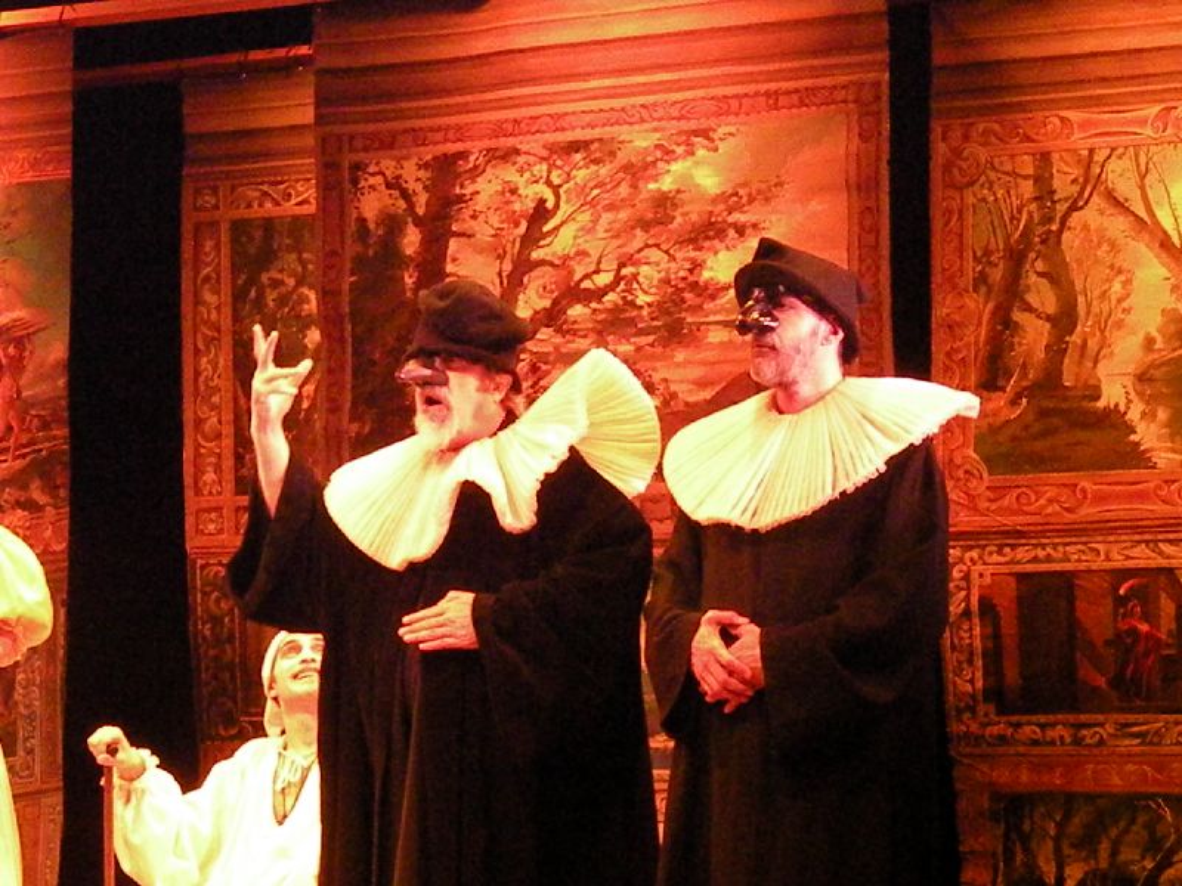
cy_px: 443
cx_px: 591
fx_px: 3756
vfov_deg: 13.5
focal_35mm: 110
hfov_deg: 17.9
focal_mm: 19.4
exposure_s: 1/125
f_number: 6.3
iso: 3200
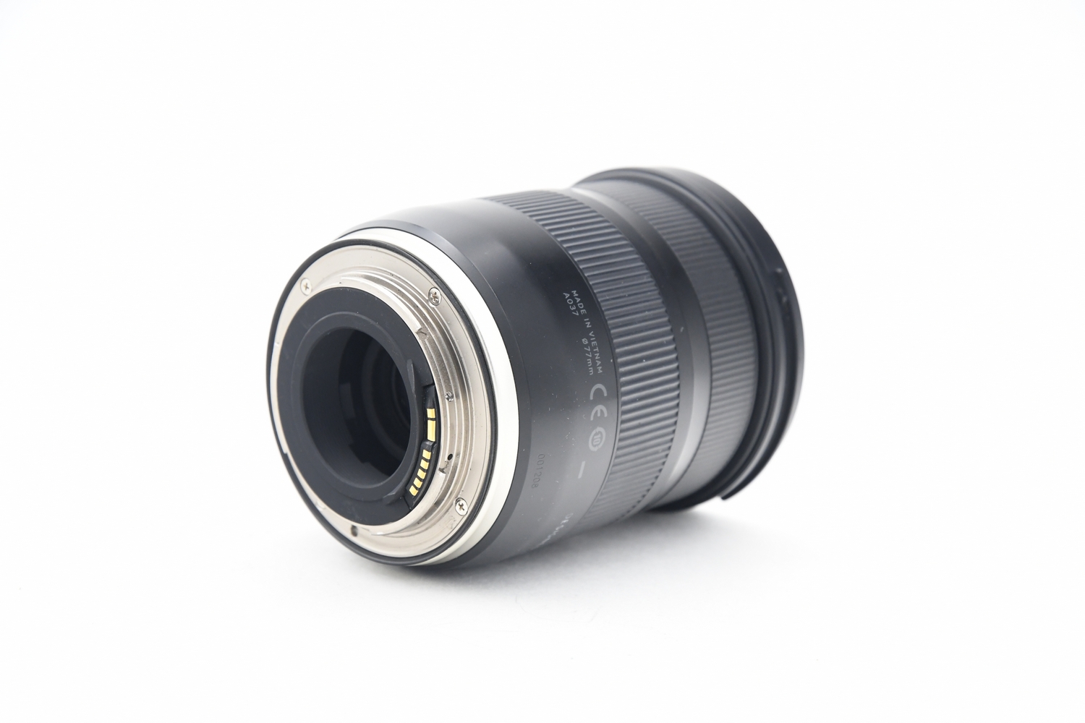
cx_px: 542
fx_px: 2351
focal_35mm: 78
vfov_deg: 17.5
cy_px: 362
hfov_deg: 26.0
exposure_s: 1/125
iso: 1250
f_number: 6.3
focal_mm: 52
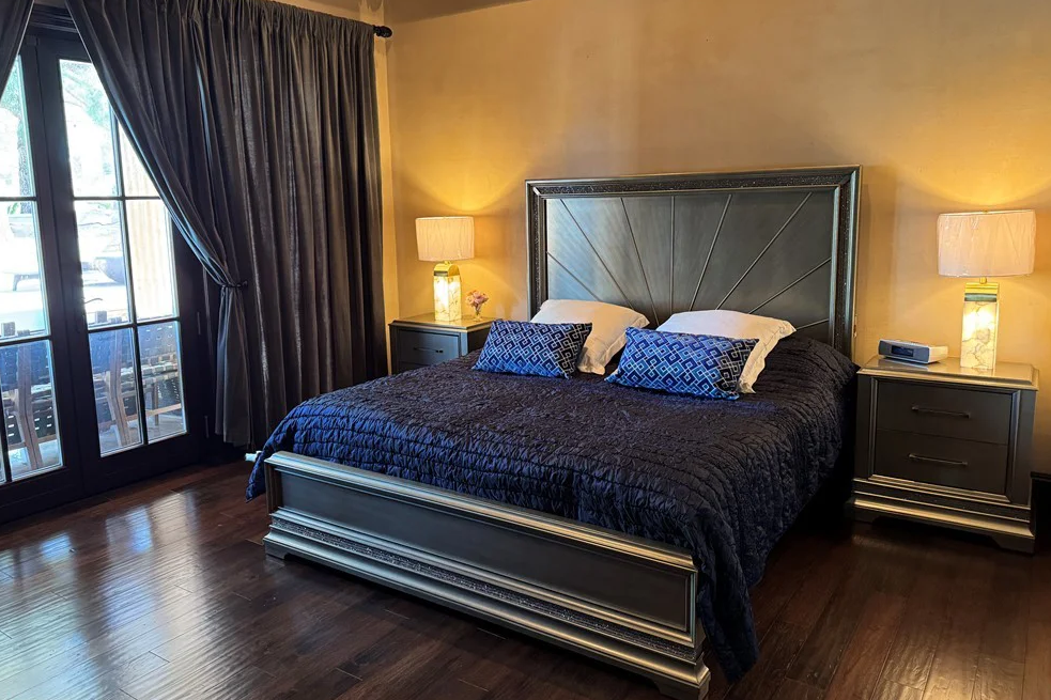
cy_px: 316
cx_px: 517
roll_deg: +1.3
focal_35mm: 26
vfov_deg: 49.5
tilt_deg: -9.3
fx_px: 759
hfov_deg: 69.4
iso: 500
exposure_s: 1/60
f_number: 1.78
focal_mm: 6.76
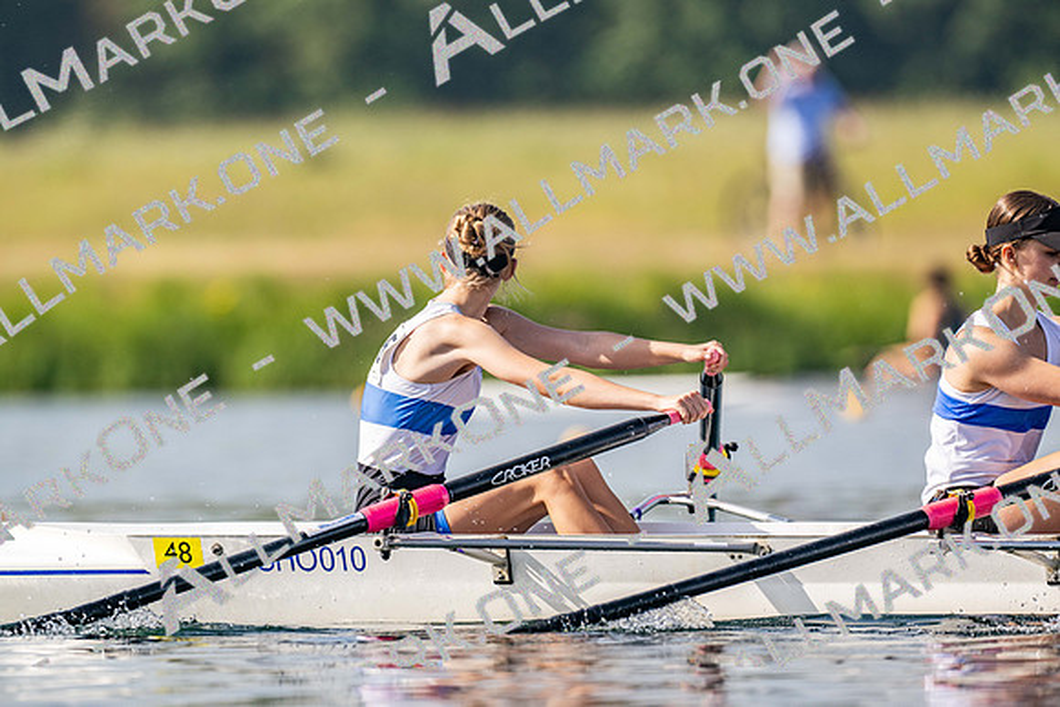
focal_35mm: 600
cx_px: 530
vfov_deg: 2.3
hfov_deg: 3.4
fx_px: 17670
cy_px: 354
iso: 250
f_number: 5.6
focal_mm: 600
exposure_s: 1/2500
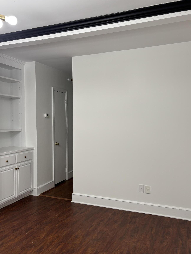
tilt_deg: -4.0
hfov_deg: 46.8
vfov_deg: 59.9
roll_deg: -0.9
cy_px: 131
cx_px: 94
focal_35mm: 30
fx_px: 221
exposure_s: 1/60
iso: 80
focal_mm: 5.96
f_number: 1.6
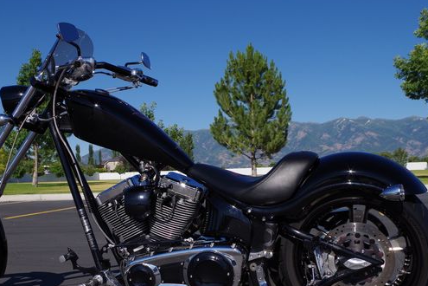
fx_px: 523
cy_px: 175
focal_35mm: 44
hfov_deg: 44.3
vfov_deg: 30.4
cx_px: 171
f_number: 8
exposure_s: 1/400
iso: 100
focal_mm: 23.13
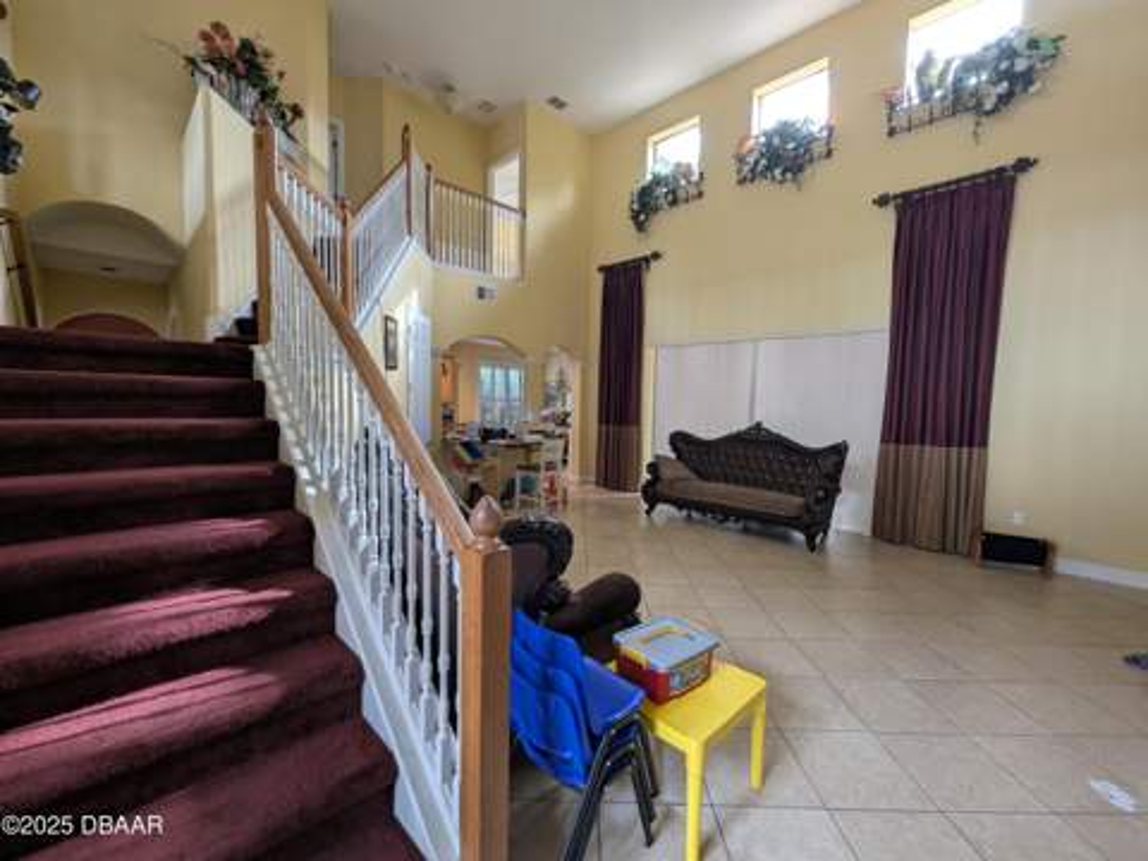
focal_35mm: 13
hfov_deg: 106.2
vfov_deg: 89.9
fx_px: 431
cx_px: 574
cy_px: 430
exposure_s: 1/23.8
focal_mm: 1.95
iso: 107
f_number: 2.2
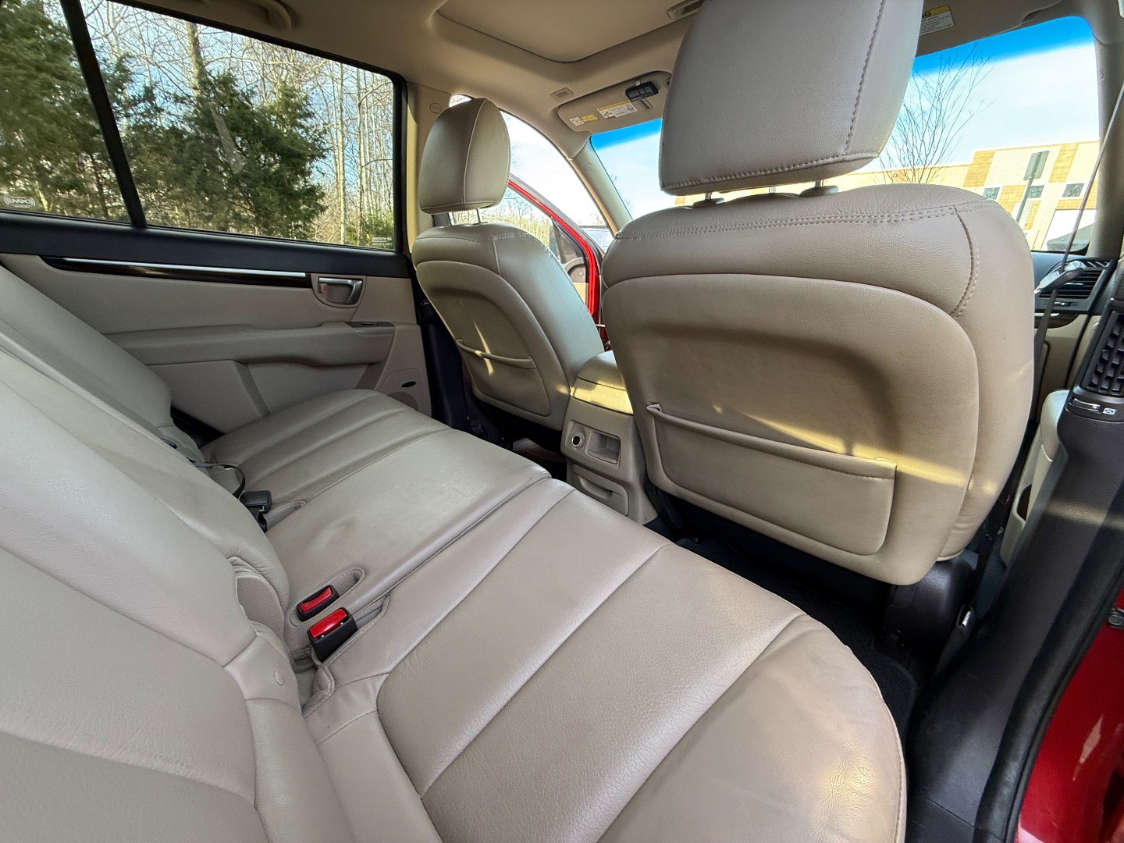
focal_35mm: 14
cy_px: 422
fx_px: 455
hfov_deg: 102.1
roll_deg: -3.1
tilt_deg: -19.8
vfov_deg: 85.7
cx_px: 562
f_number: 2.2
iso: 200
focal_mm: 2.22
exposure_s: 1/99
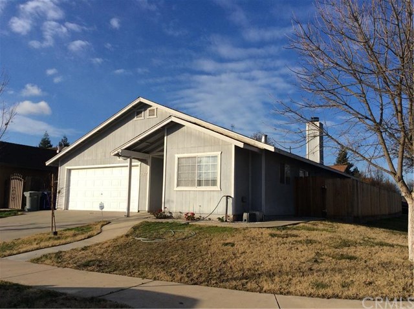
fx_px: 382
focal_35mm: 32
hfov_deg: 56.9
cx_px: 207
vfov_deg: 44.1
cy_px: 154
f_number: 2.4
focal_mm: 3.3
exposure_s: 1/1908
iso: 32
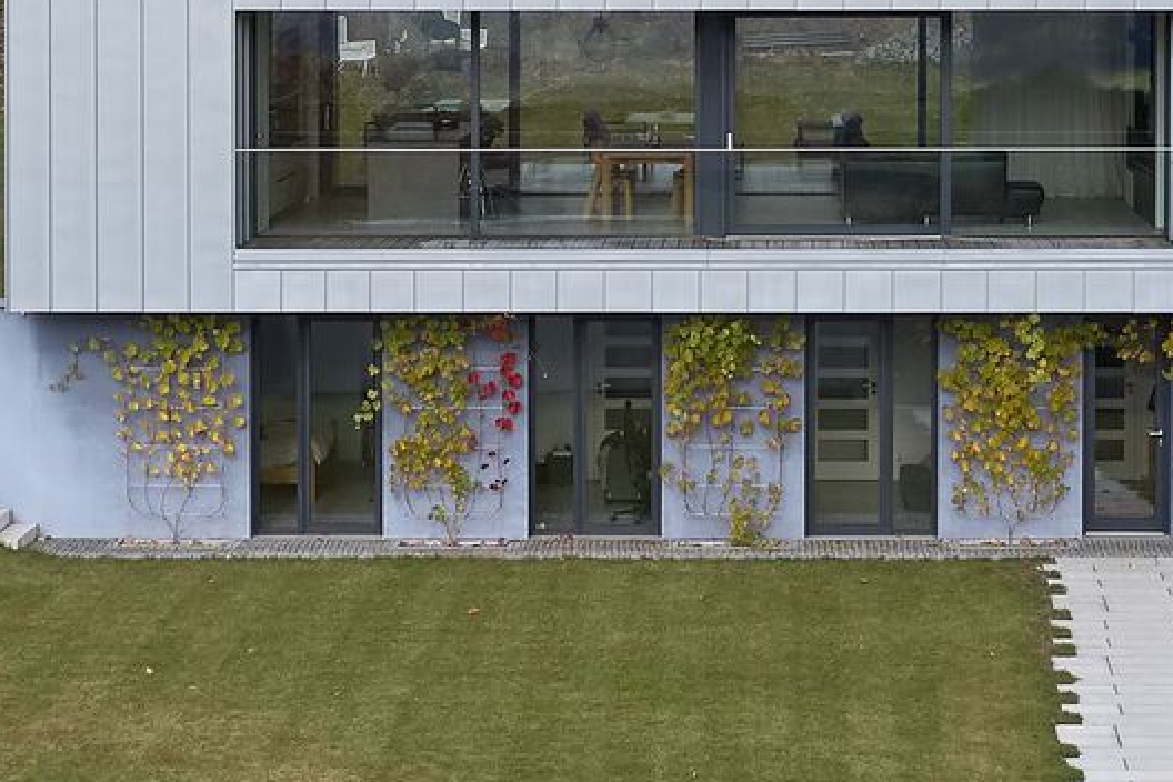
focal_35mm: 106
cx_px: 700
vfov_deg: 12.8
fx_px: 3454
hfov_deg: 19.3
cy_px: 28
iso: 100
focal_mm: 10.26
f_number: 5
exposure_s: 1/240
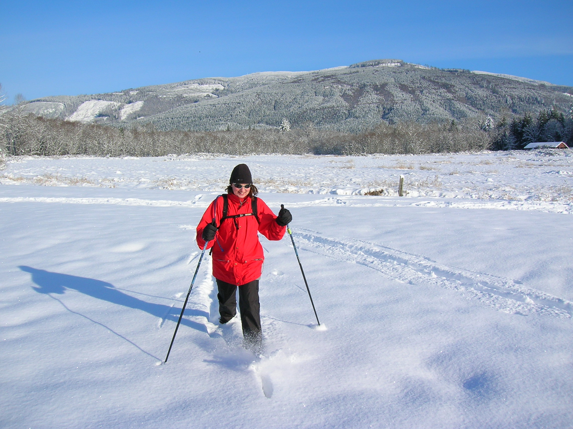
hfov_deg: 54.0
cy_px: 214
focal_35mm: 34
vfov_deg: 41.7
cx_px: 286
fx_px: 562
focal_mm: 5.7
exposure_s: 1/566
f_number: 4.9
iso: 50
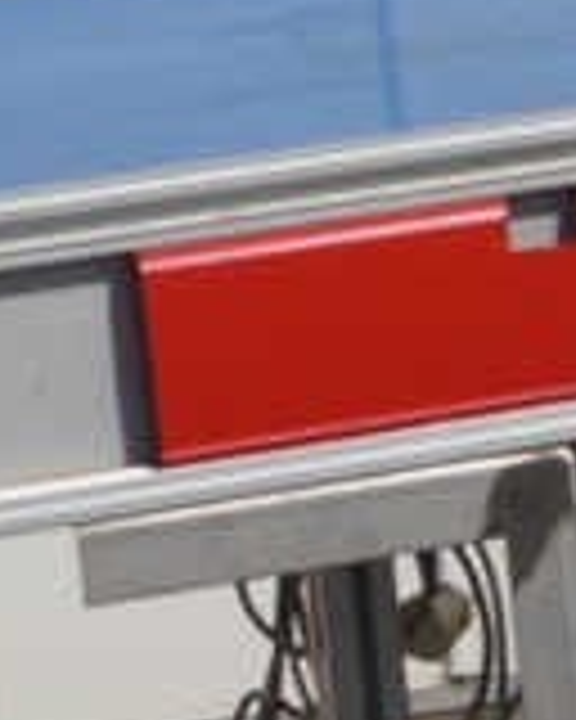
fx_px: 6073
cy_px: 594
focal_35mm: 285
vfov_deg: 6.8
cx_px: 1575
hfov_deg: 5.2
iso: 100
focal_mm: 20
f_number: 8
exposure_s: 1/640
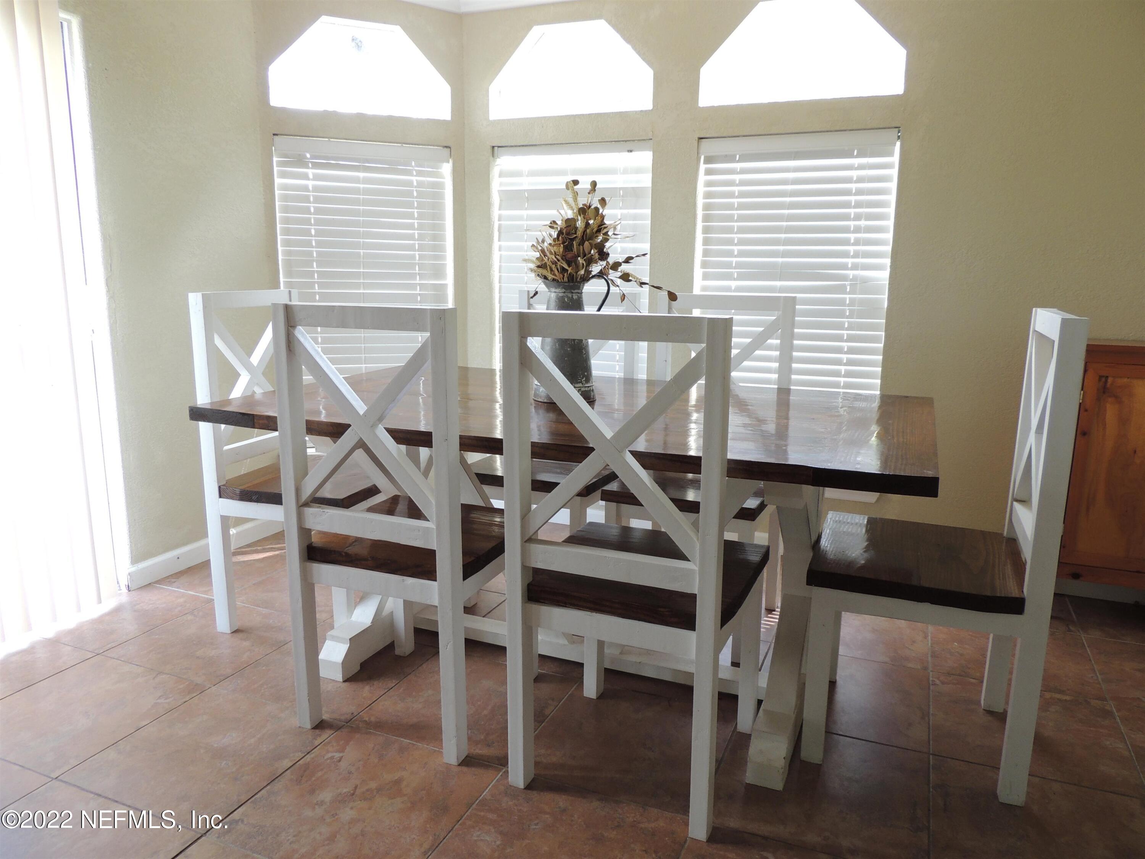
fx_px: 794
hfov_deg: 71.6
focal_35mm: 24
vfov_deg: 56.8
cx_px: 572
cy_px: 430
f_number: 3
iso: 125
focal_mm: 4.3
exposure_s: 1/30
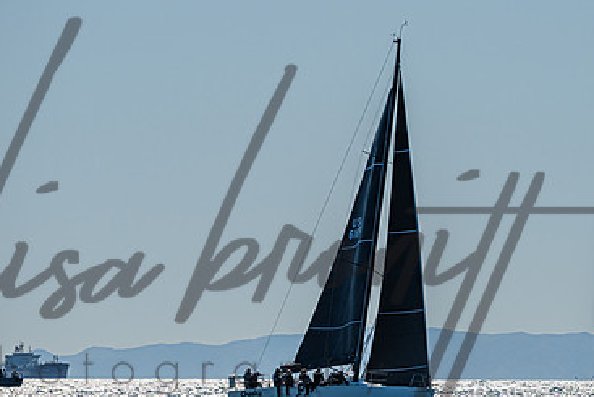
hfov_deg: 3.7
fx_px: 9111
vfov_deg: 2.5
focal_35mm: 552
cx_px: 345
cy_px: 196
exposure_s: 1/6400
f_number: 5.6
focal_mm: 260
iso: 400
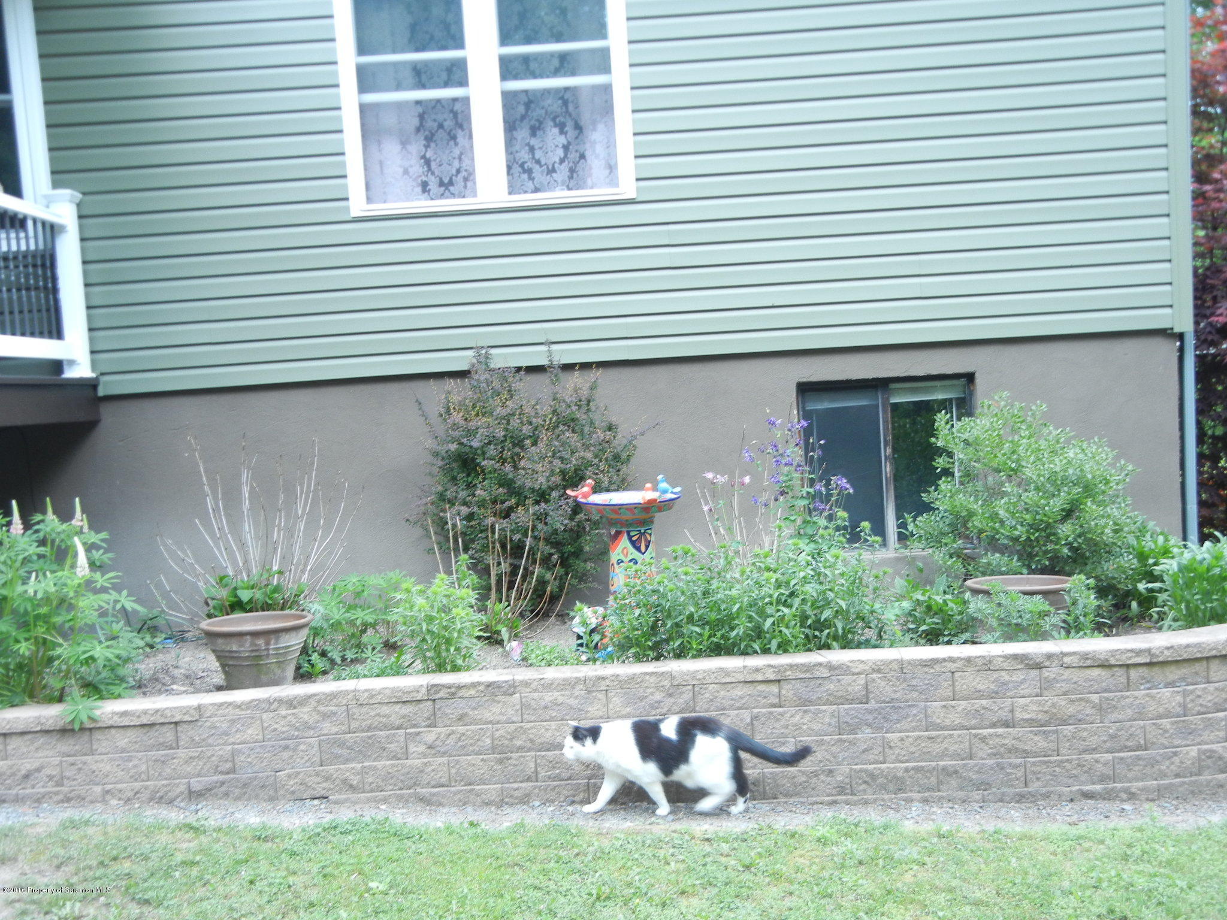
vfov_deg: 36.8
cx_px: 614
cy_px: 460
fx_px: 1382
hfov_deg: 47.9
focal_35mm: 39
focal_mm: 7.1
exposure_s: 1/53.3
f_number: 3.7
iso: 160
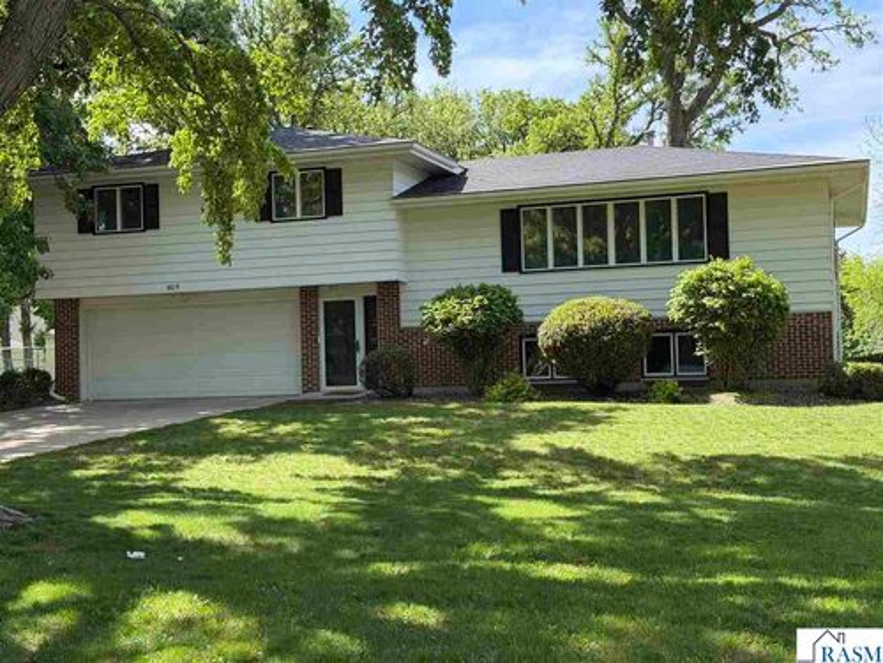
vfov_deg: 30.3
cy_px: 332
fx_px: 1224
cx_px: 442
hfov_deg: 39.7
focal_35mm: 48
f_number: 1.78
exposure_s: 1/1070
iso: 80
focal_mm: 6.76
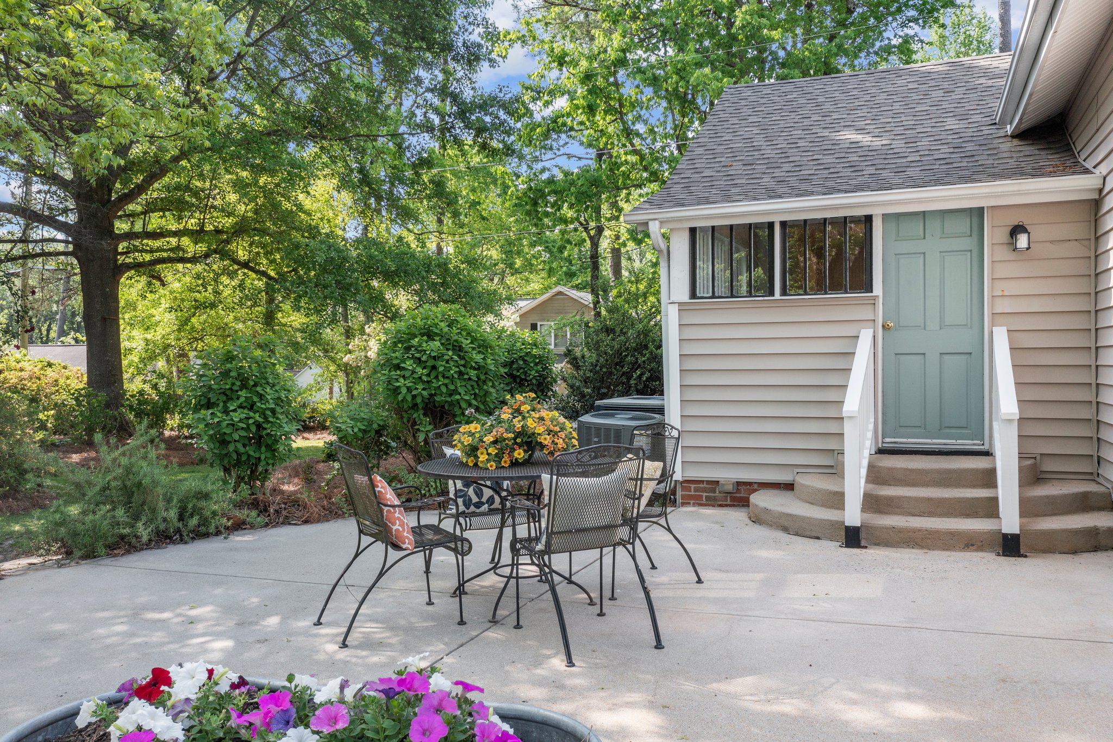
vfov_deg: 46.4
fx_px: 865
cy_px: 371
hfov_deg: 65.5
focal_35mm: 28
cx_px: 556
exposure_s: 1/160
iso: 100
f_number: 4.5
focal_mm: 10.26
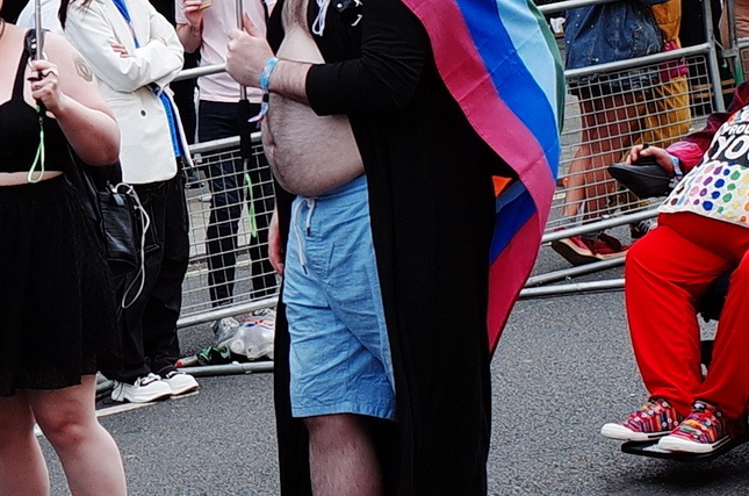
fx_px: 2886
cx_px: -195
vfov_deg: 9.8
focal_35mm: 139
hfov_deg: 14.2
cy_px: 7
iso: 200
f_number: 2.8
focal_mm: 18.3
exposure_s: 1/400
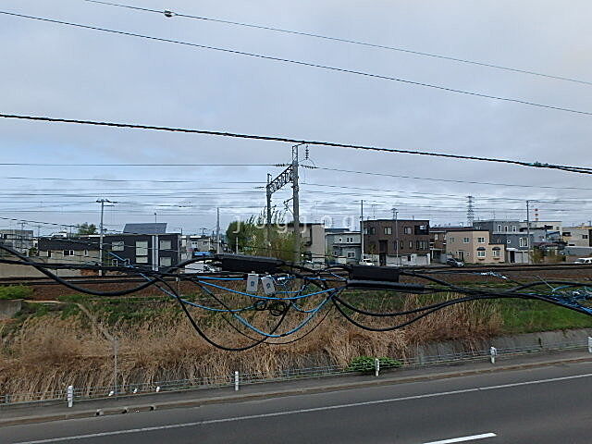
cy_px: 222
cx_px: 296
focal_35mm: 21
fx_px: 359
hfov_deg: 79.0
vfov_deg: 63.4
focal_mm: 3.7
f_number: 6
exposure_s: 1/800
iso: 125
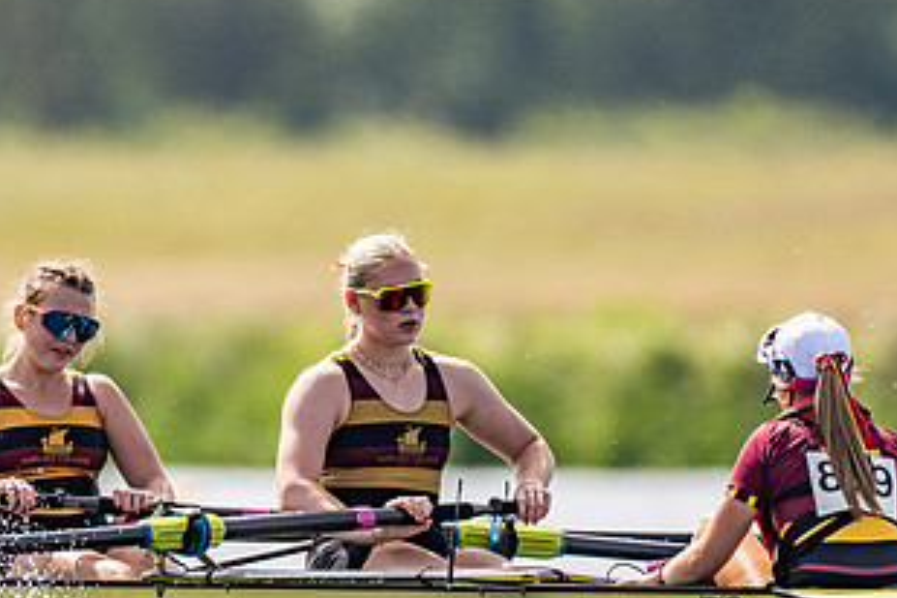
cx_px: 229
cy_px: 424
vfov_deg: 0.8
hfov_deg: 1.2
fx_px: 42031
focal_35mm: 1687
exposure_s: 1/2500
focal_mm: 600
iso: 160
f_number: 4
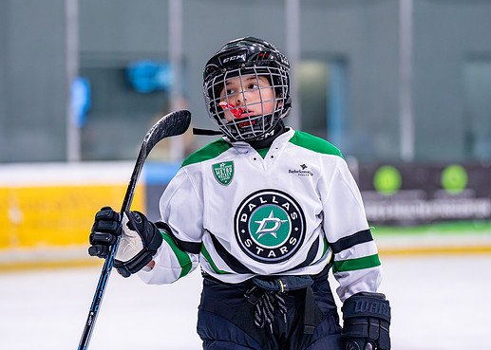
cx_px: 223
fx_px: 2426
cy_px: 168
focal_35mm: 174
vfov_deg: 8.3
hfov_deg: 11.6
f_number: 2.8
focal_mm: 130
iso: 2500
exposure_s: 1/1250
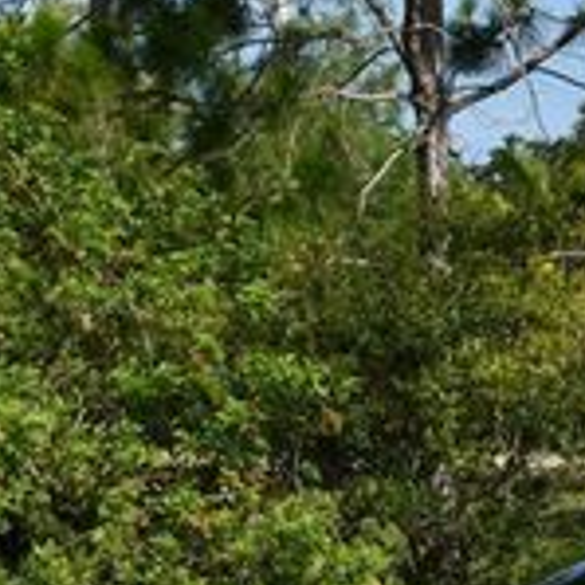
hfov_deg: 9.8
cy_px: 499
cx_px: 762
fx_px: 3346
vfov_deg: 10.0
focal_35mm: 175
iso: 100
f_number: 9
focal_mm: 24
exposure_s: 1/320
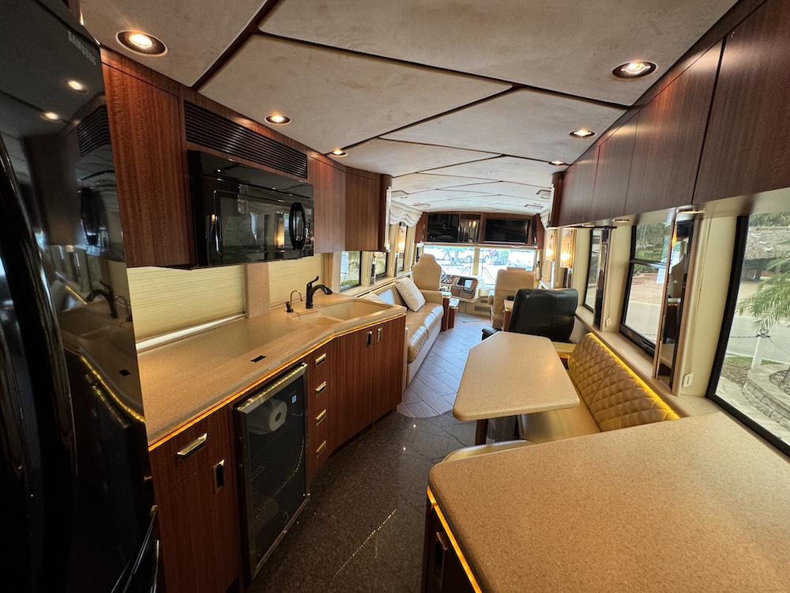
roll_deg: -2.1
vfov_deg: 85.7
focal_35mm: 14
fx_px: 320
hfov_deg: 102.1
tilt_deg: -11.1
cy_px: 296
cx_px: 395
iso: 200
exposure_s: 1/60
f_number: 2.2
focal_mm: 2.22
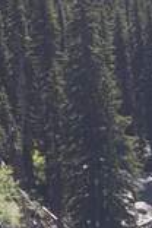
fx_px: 2046
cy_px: 80
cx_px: 66
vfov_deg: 6.4
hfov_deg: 4.3
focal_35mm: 323
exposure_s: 1/400
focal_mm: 28
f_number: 10
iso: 800
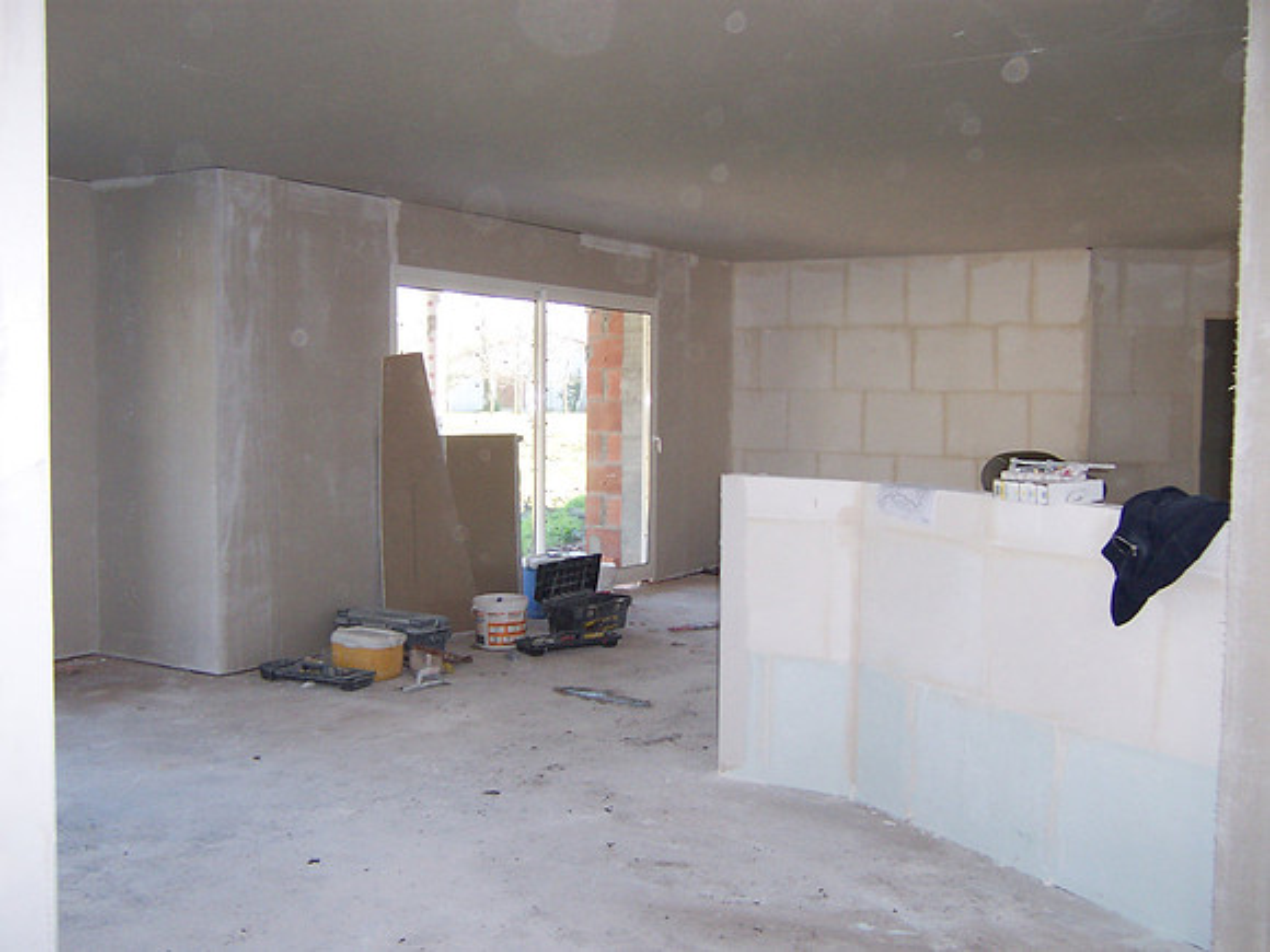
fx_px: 1321
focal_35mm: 36
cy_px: 476
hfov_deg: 51.4
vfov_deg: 39.7
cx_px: 635
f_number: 2.8
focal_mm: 5.6
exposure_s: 1/60
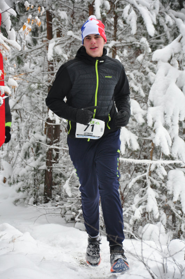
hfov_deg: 8.7
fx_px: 1218
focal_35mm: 158
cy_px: 140
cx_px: 92
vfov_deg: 13.1
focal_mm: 105
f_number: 5.6
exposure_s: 1/320
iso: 800
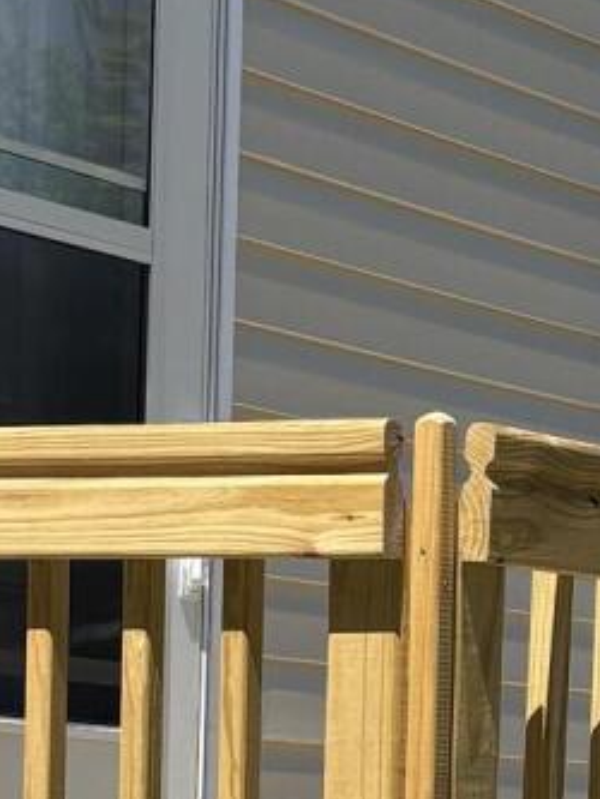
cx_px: 487
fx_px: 3603
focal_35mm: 156
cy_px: 873
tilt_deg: +0.2
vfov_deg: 12.4
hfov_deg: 9.5
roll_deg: -2.5
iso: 50
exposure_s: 1/2985
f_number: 1.6
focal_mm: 5.96
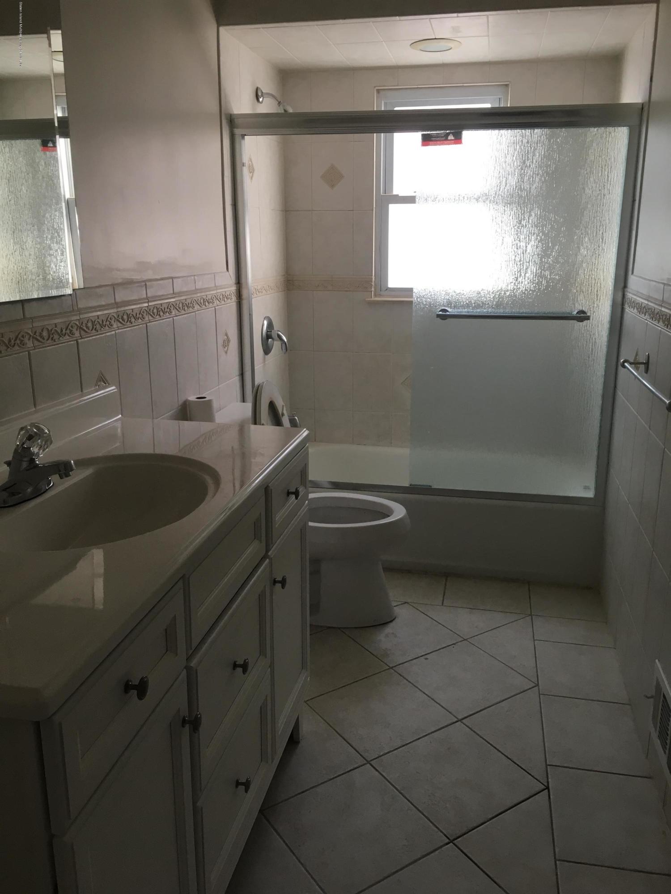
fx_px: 750
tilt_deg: -13.8
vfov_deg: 61.7
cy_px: 447
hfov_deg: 48.2
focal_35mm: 29
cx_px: 336
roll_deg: -0.5
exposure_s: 1/30
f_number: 2.2
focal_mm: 4.15
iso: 50
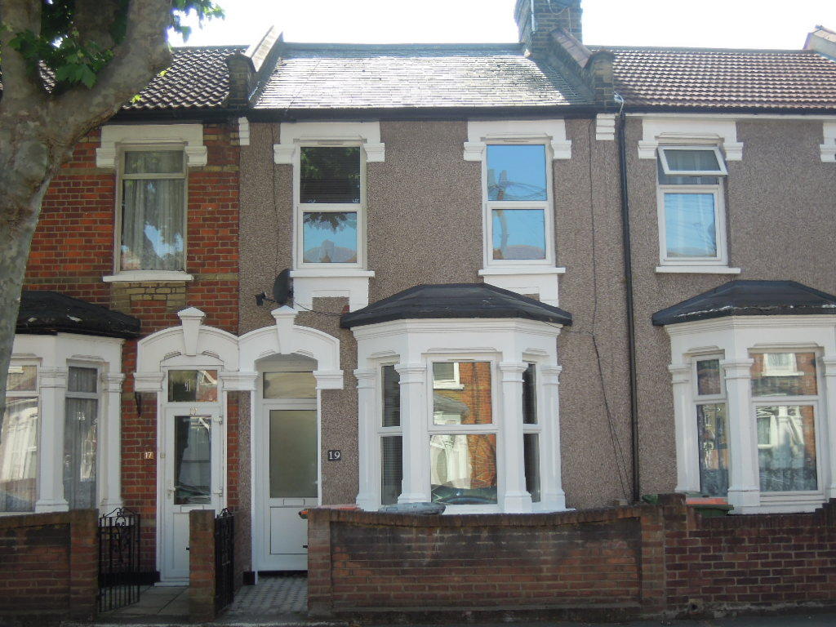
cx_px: 418
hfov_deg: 42.1
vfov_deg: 32.2
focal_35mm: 45
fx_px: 1087
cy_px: 314
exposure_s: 1/640
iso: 160
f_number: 2.8
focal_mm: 8.1
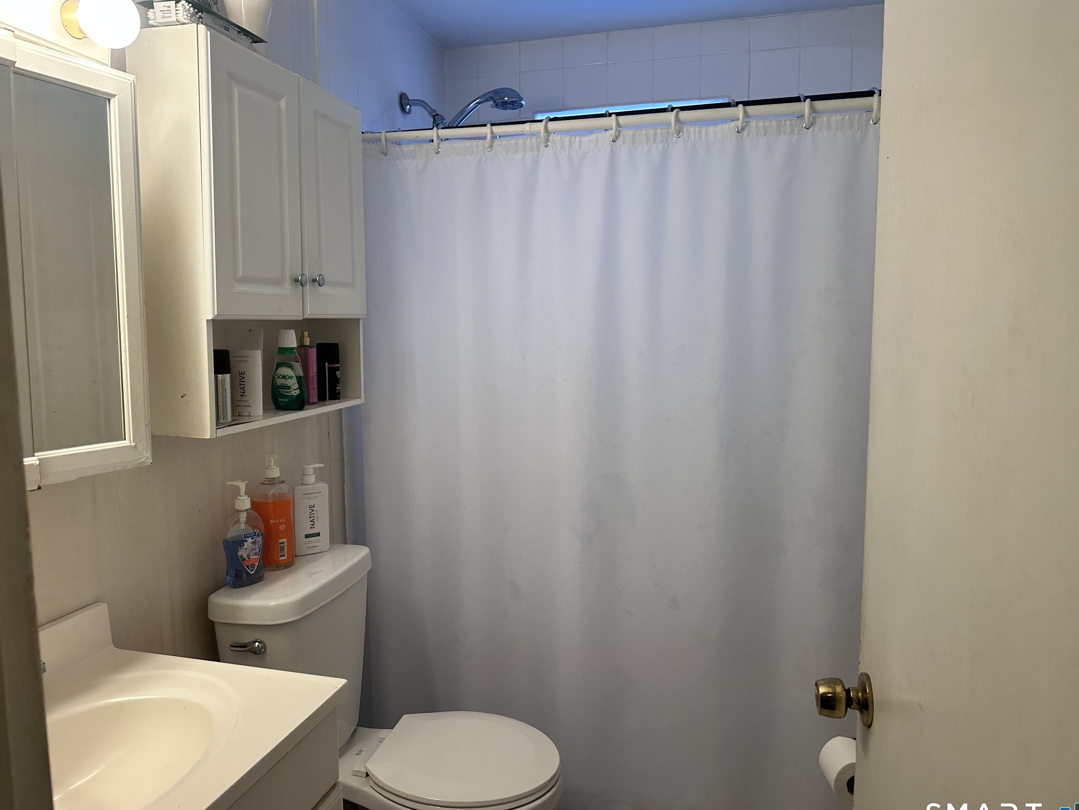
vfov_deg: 54.9
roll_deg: +0.1
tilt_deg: -6.0
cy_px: 411
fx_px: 779
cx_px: 531
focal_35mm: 25
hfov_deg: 69.4
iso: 125
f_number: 1.78
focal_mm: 6.86
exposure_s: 1/120
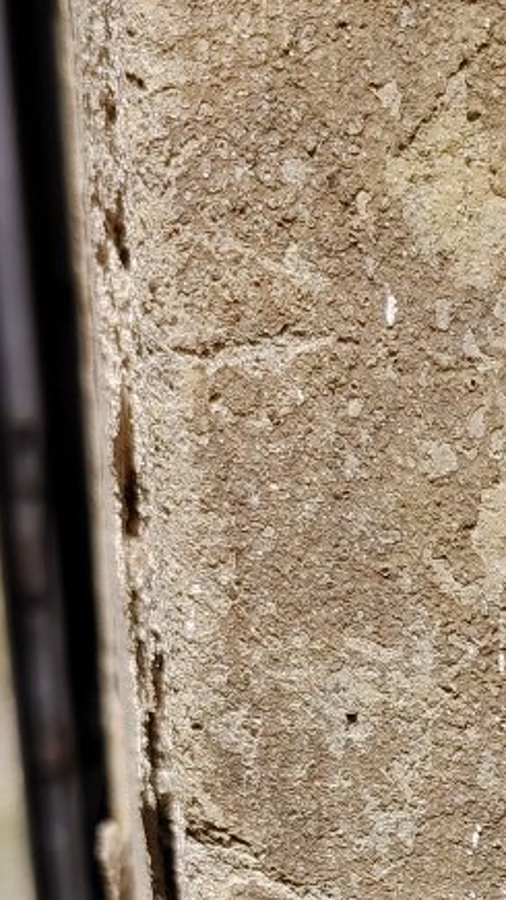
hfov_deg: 12.8
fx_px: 2148
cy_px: 1115
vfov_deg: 21.7
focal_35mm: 90
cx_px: 739
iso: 100
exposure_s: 1/505
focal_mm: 5.25
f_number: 1.75
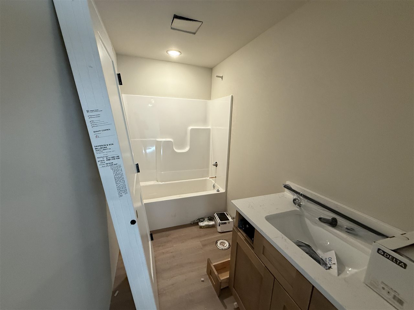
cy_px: 155
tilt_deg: -13.1
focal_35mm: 14
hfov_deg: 102.1
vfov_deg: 85.7
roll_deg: -3.0
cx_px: 207
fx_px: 167
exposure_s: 1/120
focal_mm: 2.22
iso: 250
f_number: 2.2
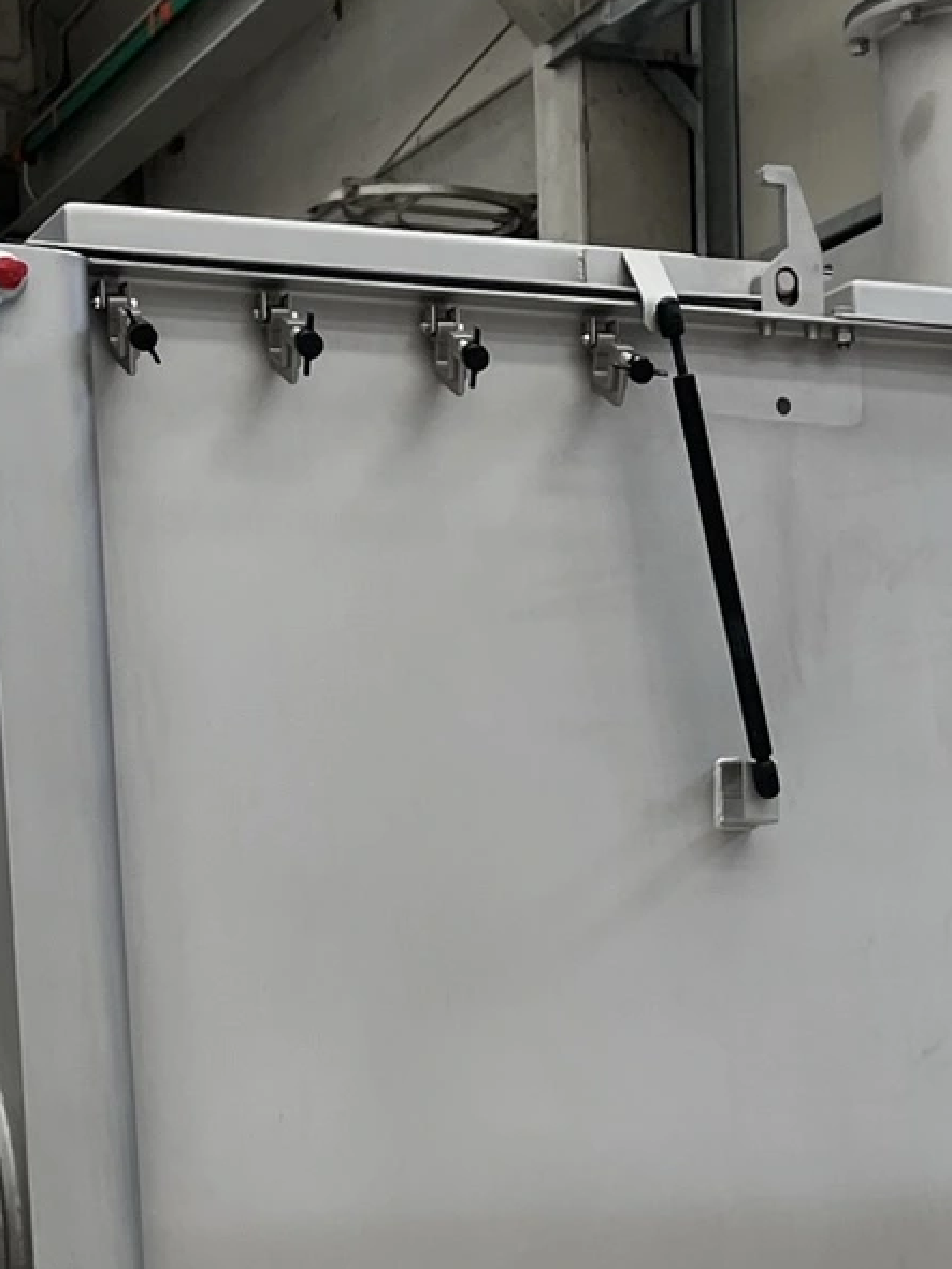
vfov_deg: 20.5
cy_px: 1604
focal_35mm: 88
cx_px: 862
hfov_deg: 16.5
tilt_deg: -8.1
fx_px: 3228
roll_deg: +2.2
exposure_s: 1/347
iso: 50
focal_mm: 5.1
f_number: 1.6
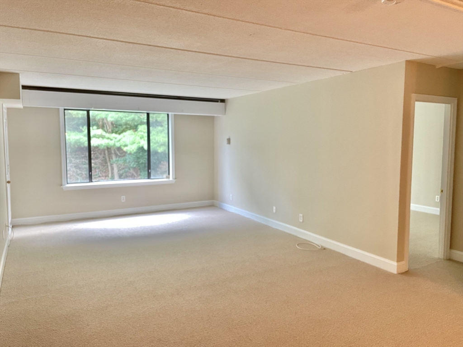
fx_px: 348
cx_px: 232
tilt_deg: -6.1
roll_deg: +0.0
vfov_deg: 53.1
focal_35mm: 26
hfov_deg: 67.3
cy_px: 174
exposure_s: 1/60
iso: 320
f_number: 1.6
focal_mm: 4.2
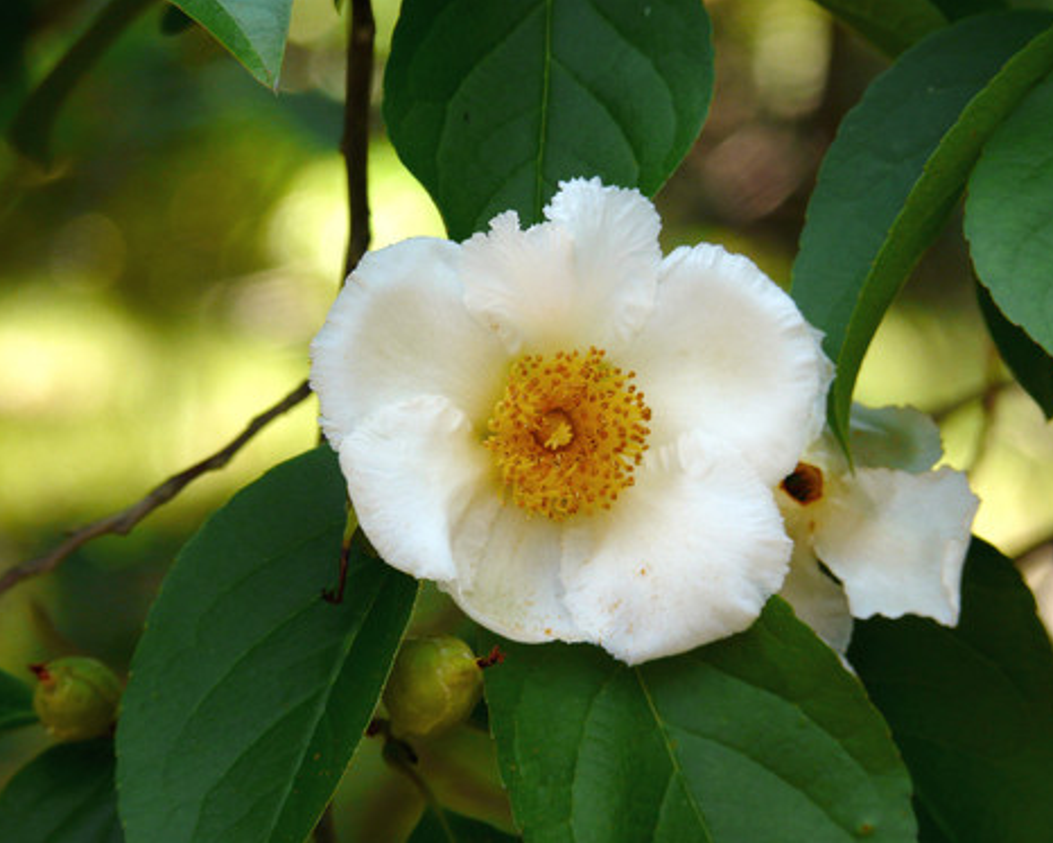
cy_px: 422
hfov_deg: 7.3
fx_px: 8229
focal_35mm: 264
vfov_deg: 5.9
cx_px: 547
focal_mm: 41.5
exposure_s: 1/80
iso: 100
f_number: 3.6
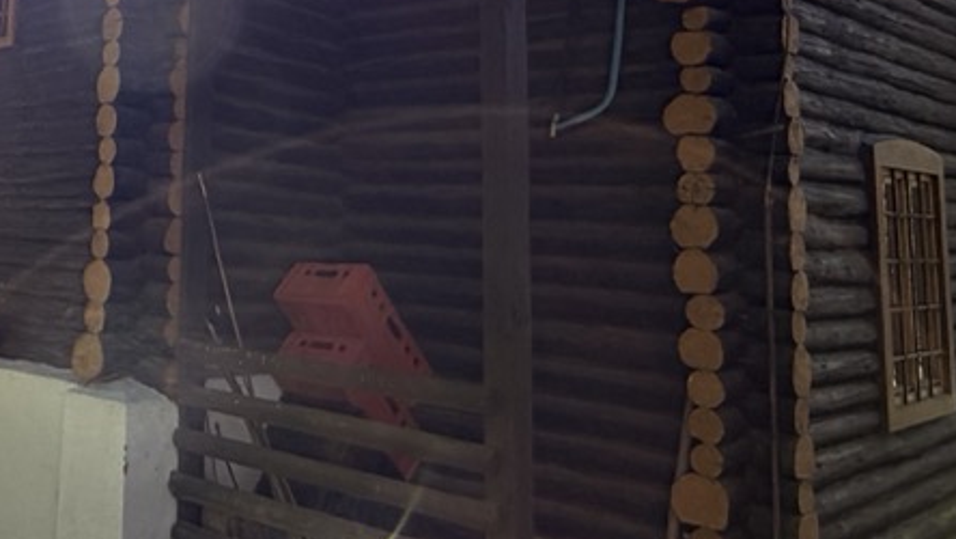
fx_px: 1116
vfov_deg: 26.4
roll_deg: -1.4
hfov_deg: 44.1
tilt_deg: +7.3
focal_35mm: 44
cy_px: 71
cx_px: 187
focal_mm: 2.22
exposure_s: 1/502
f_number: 2.2
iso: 50
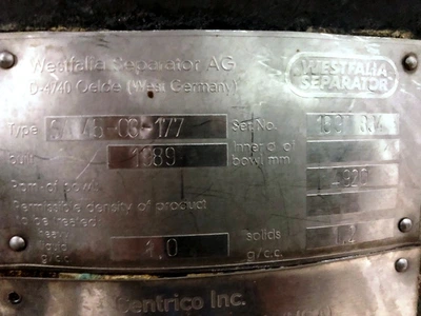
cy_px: 158
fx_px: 341
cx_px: 210
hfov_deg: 63.4
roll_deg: +0.3
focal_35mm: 28
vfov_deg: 49.7
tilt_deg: -5.9
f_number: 1.8
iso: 200
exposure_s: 1/4
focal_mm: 3.99
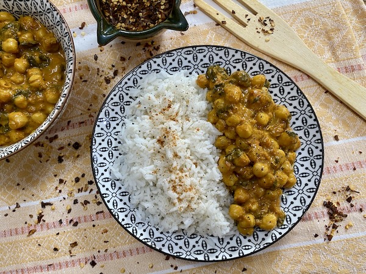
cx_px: 183
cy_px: 137
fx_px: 275
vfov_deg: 53.1
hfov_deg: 67.3
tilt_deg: -82.0
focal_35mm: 26
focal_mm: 4.25
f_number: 1.8
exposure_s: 1/50
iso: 100
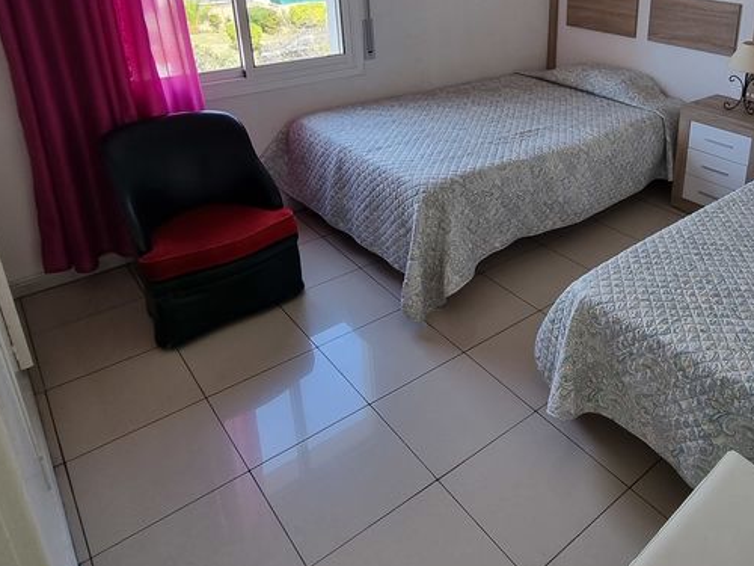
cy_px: 140
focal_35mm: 26
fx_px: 566
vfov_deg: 50.8
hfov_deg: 64.7
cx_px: 529
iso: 64
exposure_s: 1/100
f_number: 2.2
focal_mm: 2.2
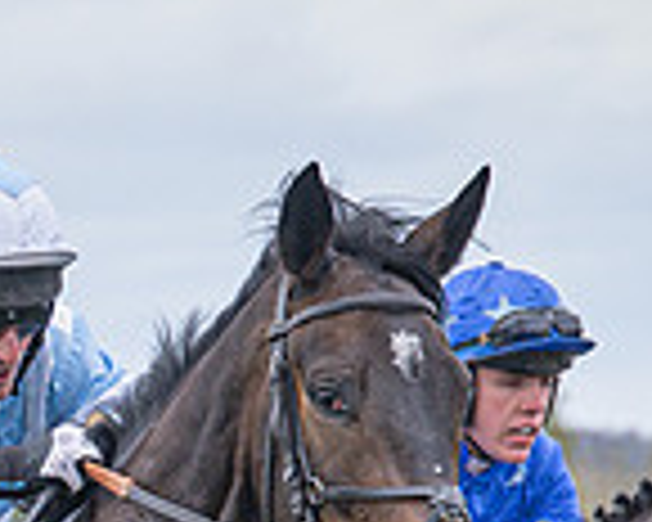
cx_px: 129
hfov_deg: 4.0
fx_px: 9417
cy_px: 989
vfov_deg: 3.2
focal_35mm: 488
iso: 500
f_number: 4
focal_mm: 70
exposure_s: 1/1600
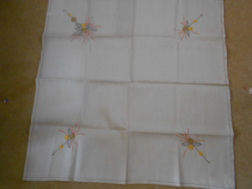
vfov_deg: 49.7
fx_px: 204
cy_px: 88
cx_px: 124
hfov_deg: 63.4
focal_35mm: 28
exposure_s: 1
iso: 400
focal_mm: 4.6
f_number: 3.2
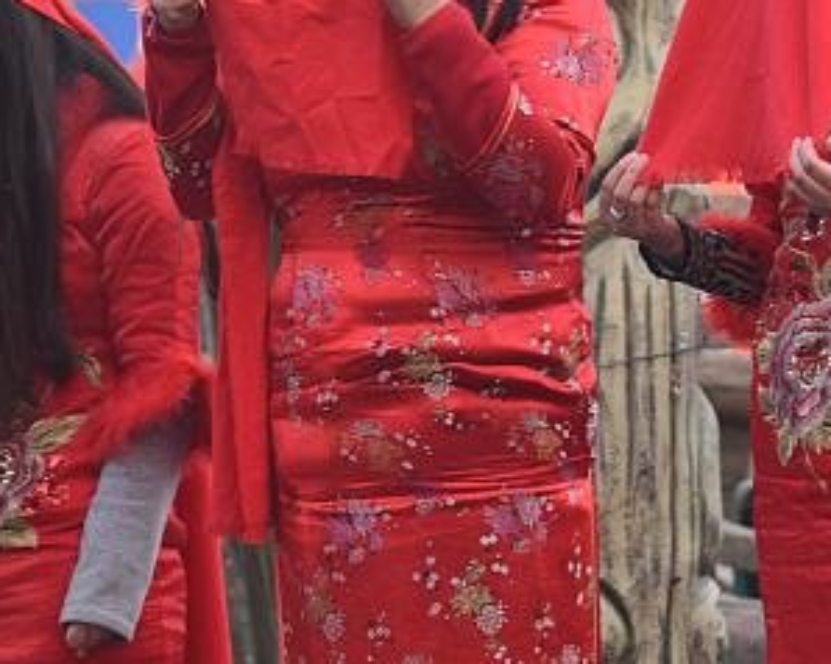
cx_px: 413
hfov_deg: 7.3
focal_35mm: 265
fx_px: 6513
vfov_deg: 5.8
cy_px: 222
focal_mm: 70
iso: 800
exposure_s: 1/200
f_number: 3.5
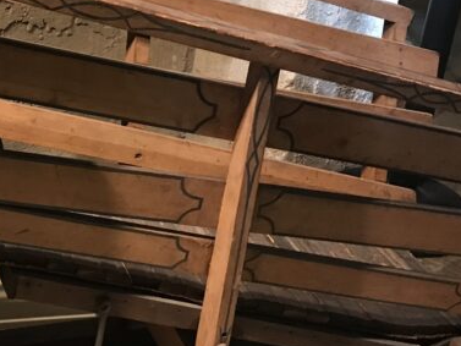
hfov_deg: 24.4
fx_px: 1012
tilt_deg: -27.4
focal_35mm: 76
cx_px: -5
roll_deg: -0.6
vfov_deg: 19.4
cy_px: 126
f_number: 1.8
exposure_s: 1/7
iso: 80
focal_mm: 3.99
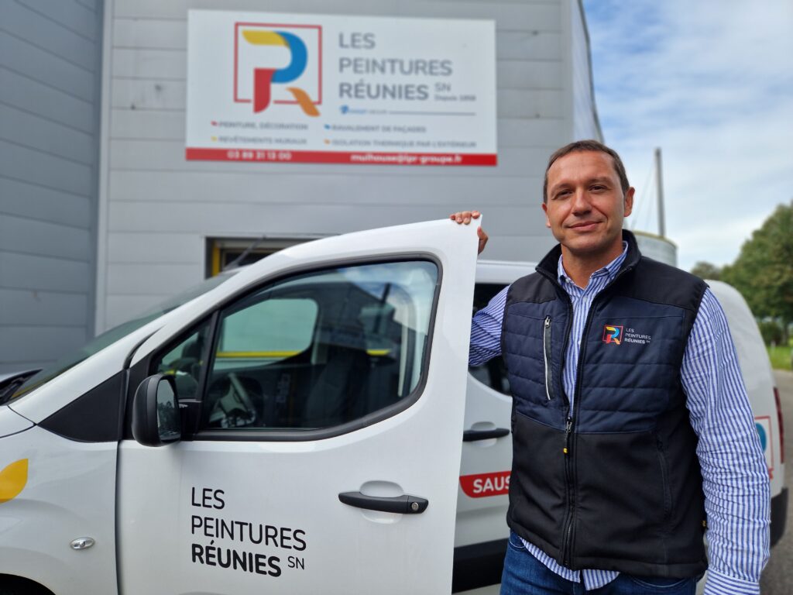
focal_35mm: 23
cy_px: 298
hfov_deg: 73.9
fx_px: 527
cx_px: 396
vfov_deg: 58.9
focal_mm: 5.4
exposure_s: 1/858
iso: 50
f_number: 1.8
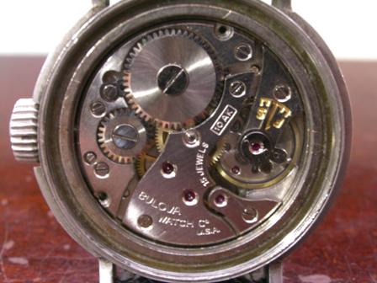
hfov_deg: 36.2
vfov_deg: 27.5
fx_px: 577
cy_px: 142
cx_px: 188
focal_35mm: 53
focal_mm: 11.1
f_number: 6.2
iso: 200
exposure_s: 1.05
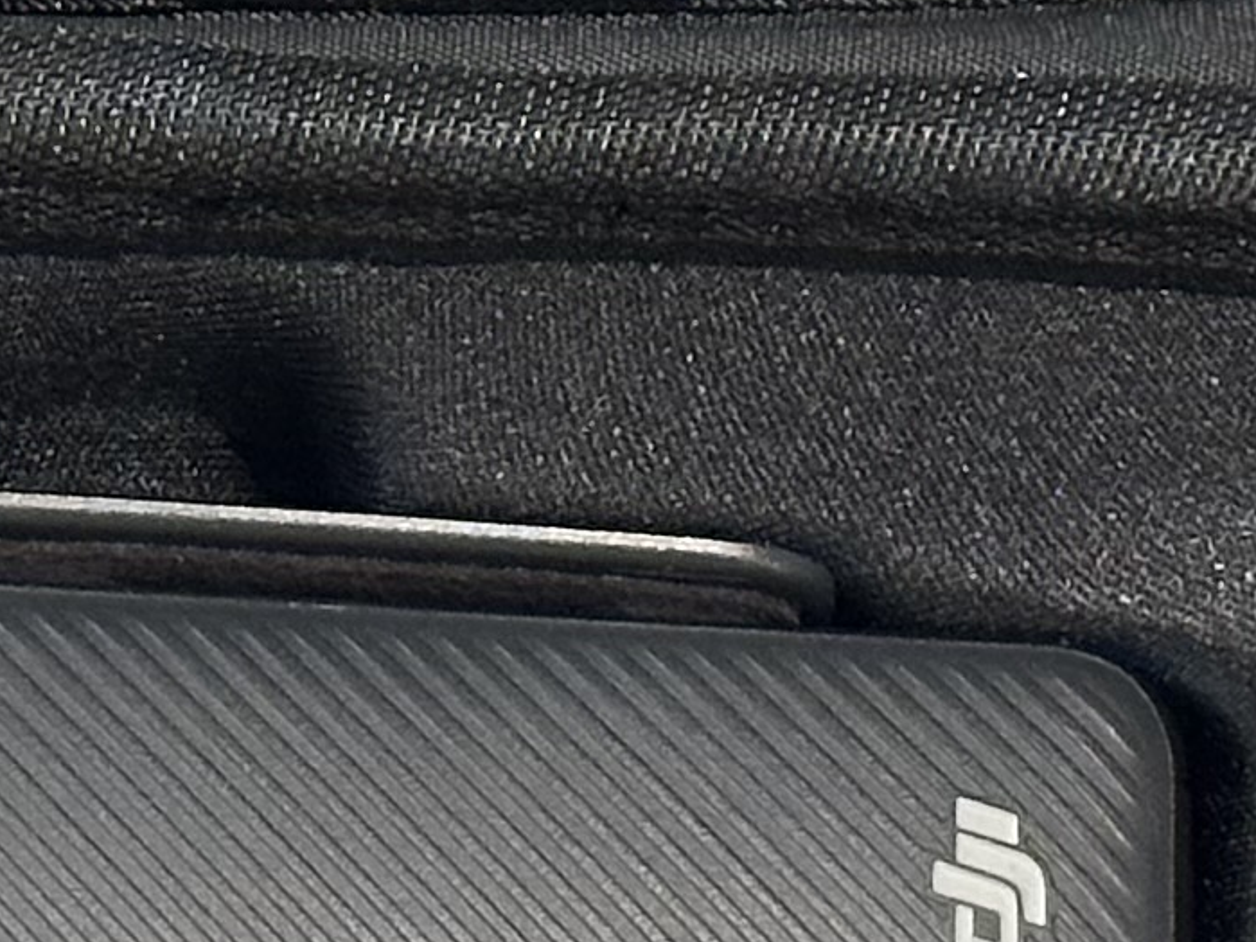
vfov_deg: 5.4
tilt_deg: -70.3
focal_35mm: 277
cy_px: 203
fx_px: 10049
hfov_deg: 7.1
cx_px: 52
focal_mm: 6.86
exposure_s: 1/50
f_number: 1.78
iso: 200
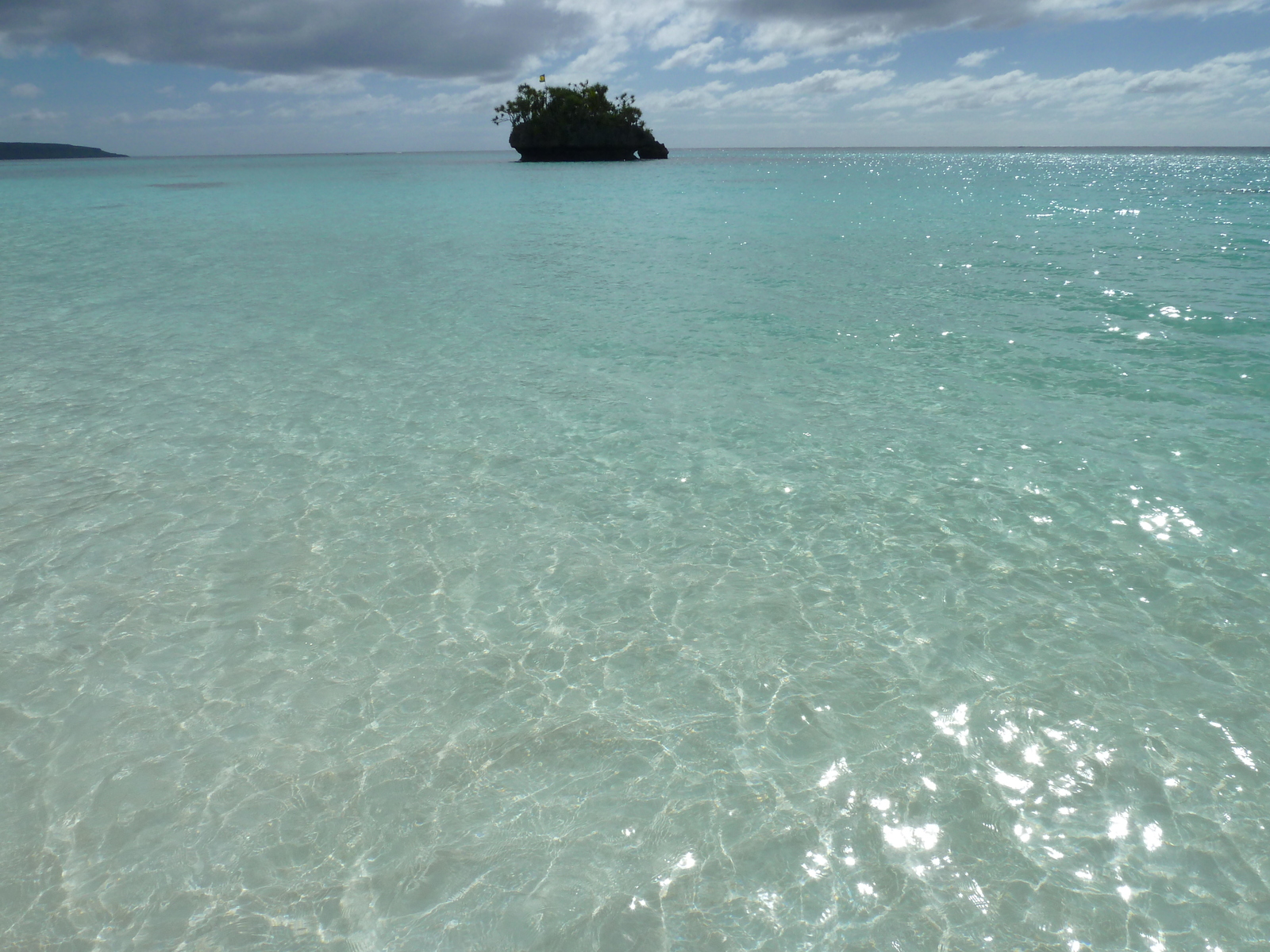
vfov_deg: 54.9
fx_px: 917
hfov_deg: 69.4
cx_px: 635
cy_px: 476
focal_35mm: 25
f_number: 6.3
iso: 80
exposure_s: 1/1000
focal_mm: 4.1
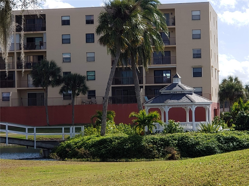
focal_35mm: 52
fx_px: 374
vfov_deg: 28.0
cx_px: 124
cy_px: 93
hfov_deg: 36.8
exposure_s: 1/932
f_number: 2.4
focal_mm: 6
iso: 32
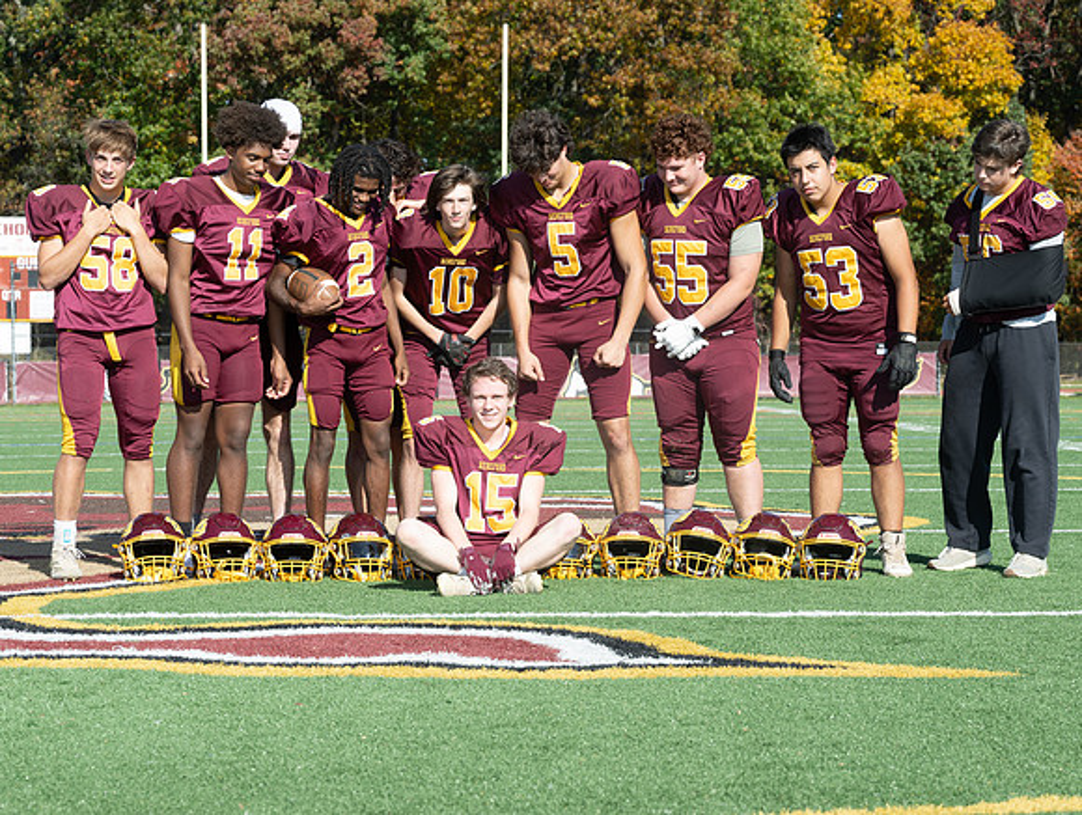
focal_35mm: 88
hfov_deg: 22.2
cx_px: 557
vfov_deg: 16.8
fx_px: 2755
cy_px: 472
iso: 100
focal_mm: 70
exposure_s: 1/250
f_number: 7.1
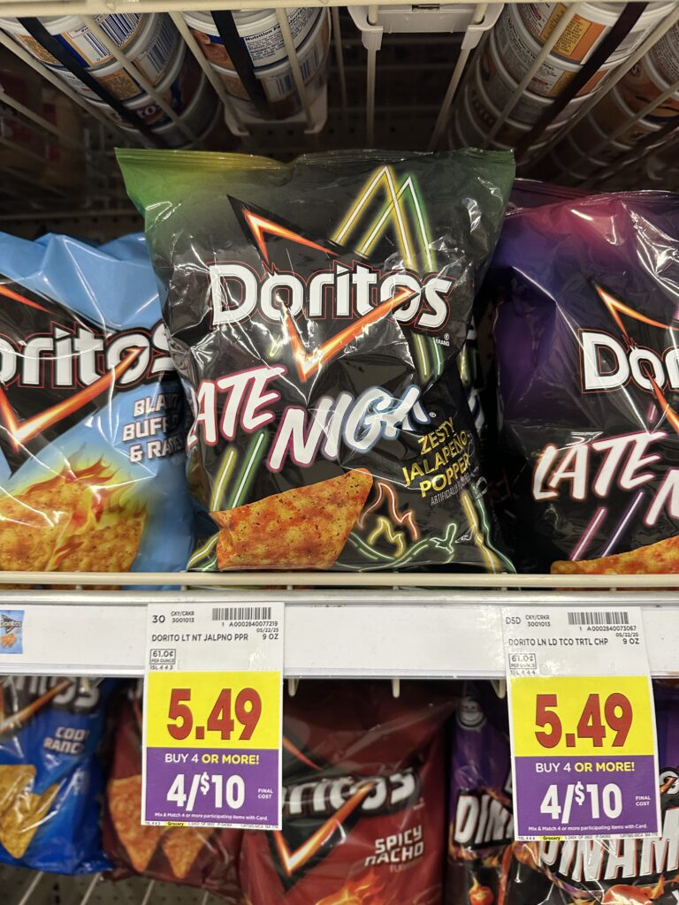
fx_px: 628
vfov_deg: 71.6
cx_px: 340
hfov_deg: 56.8
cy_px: 452
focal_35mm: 24
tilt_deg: -10.1
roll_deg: -5.7
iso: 250
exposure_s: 1/90
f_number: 1.78
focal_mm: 6.86
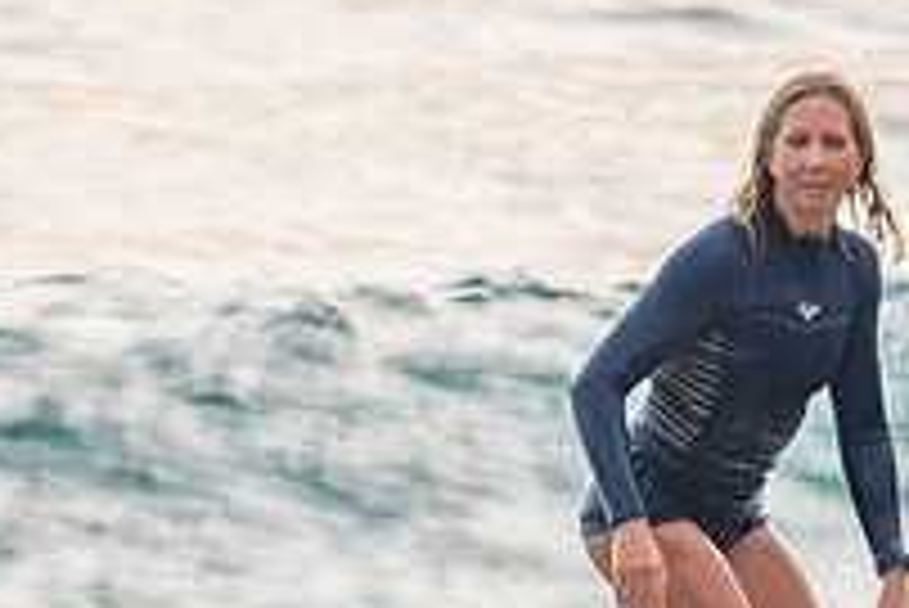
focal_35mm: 1738
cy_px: 781
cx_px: 691
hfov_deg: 1.2
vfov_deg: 0.8
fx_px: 43915
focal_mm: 500
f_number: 18
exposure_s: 1/20
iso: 31
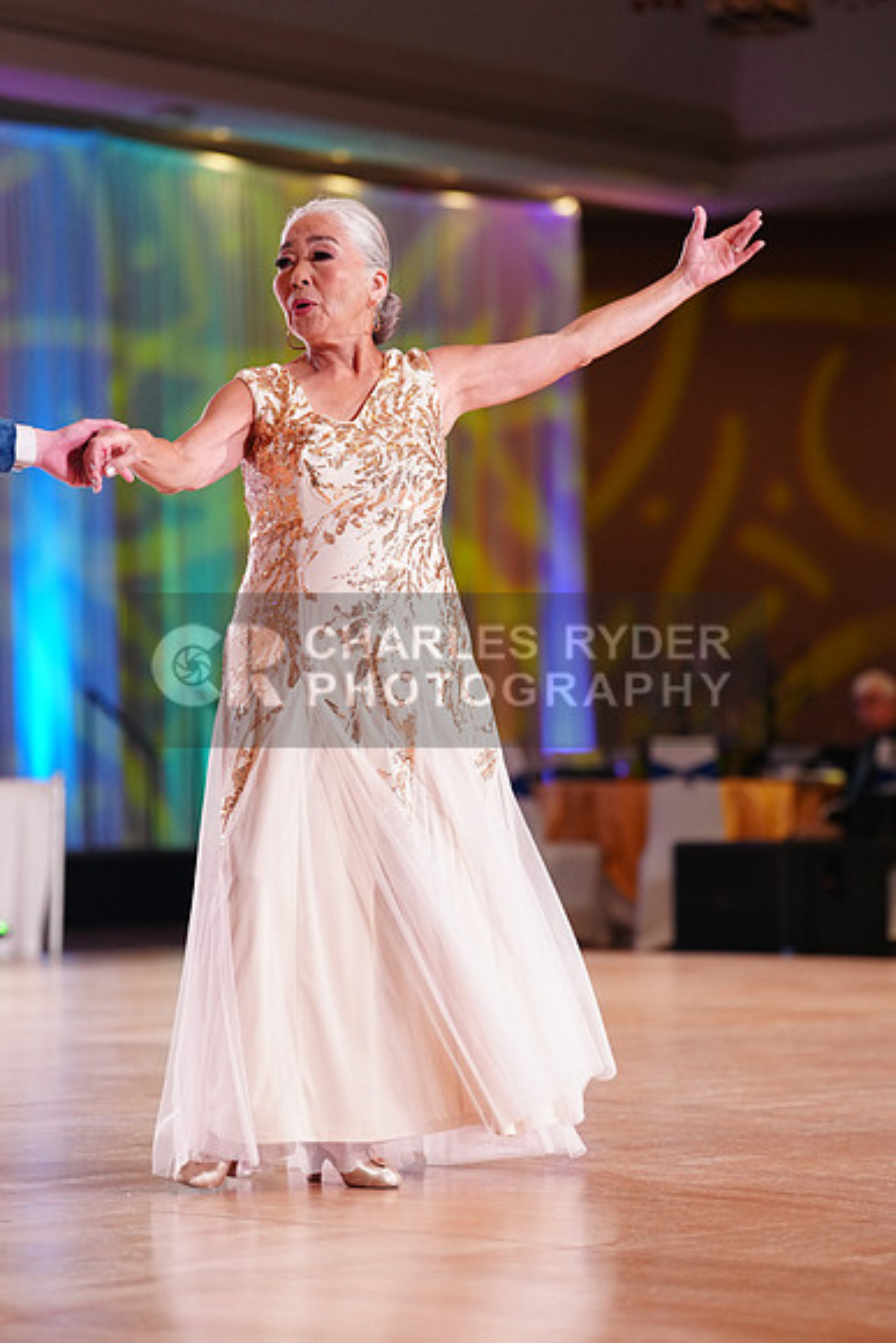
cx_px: 448
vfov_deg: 18.4
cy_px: 672
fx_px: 4141
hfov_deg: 12.3
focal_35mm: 111
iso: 2500
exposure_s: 1/640
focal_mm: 111
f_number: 2.8
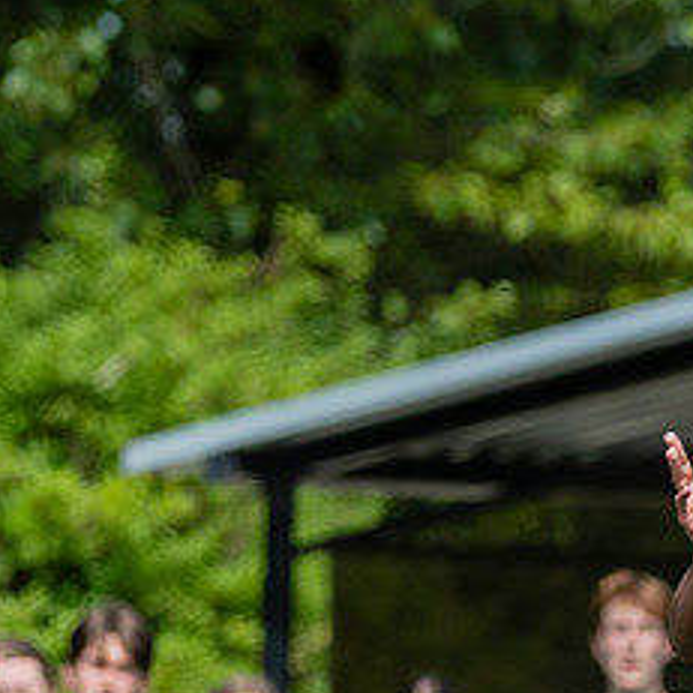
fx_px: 26727
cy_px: 583
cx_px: 954
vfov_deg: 1.5
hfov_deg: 1.5
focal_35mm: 1180
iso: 400
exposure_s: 1/1600
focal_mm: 270
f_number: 4
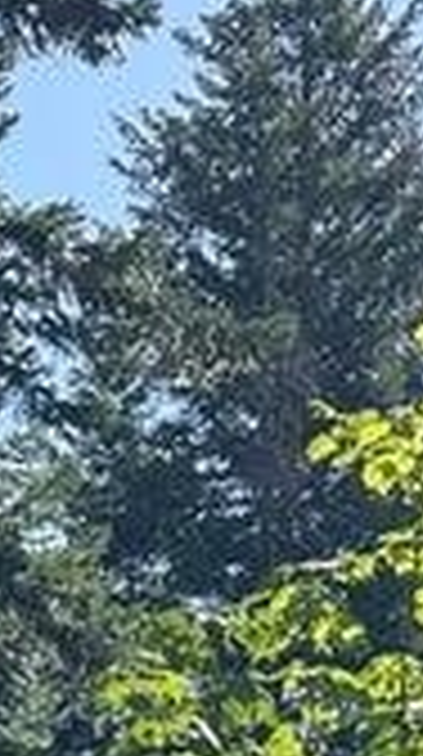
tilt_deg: +3.6
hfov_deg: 8.5
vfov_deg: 14.7
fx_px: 2663
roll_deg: +0.9
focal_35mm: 133
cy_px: 1238
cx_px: -506
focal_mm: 6.86
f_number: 1.78
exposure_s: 1/1227
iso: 80
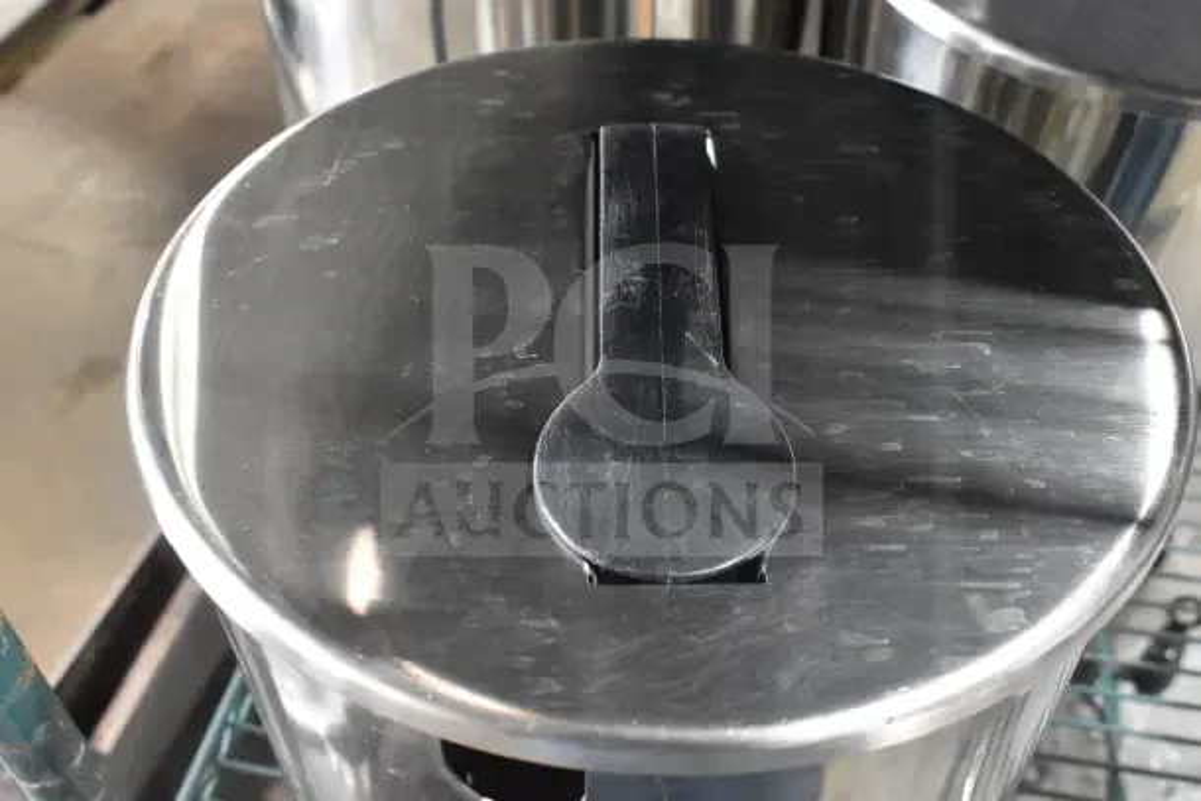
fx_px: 1201
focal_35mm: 36
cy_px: 400
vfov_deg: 36.9
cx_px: 600
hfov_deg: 53.1
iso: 6400
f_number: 7.1
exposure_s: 1/200
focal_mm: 24
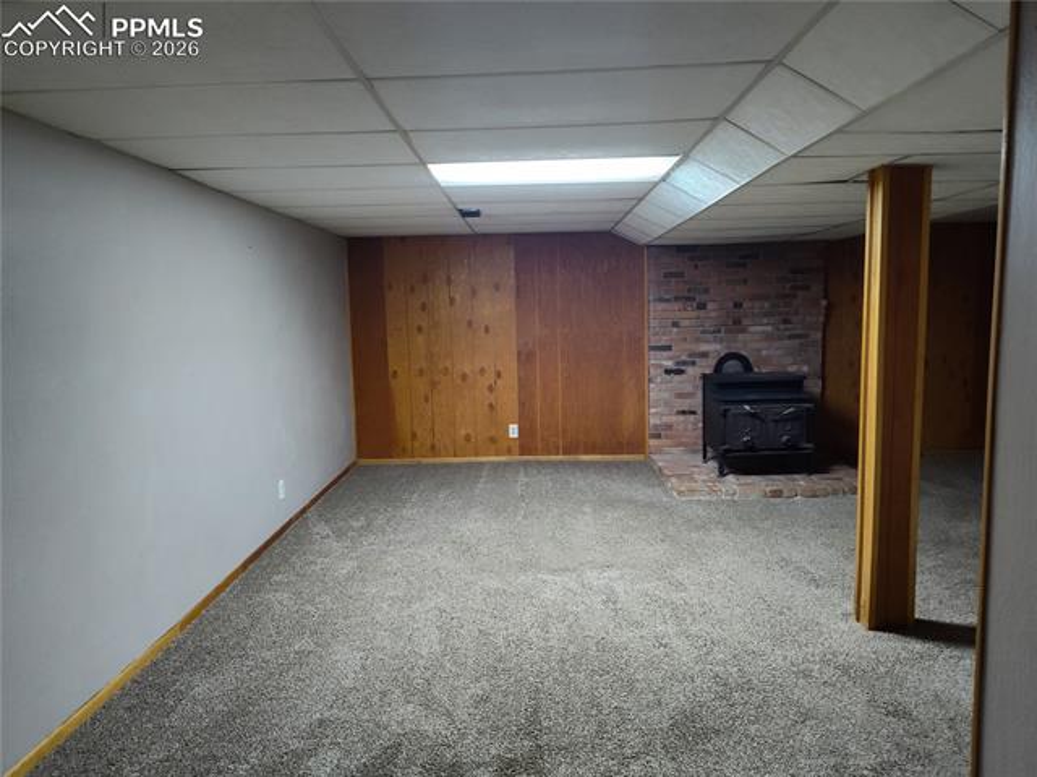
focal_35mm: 23
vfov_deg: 58.8
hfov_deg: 74.0
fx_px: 689
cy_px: 388
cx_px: 518
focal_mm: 5.56
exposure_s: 1/40
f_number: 1.8
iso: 1544
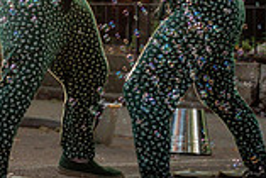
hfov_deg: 12.5
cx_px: -53
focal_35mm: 160
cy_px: 9
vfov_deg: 8.6
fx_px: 1183
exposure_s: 1/2000
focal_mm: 27
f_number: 1.8
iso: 500
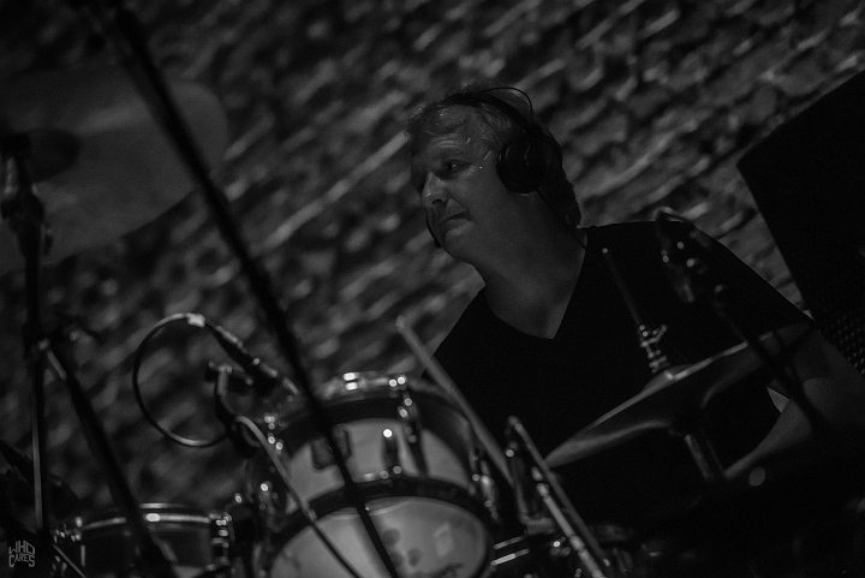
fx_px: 4087
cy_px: 289
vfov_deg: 8.1
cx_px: 432
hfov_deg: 12.1
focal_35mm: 170
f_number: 2.8
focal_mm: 170
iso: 5000
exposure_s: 1/80
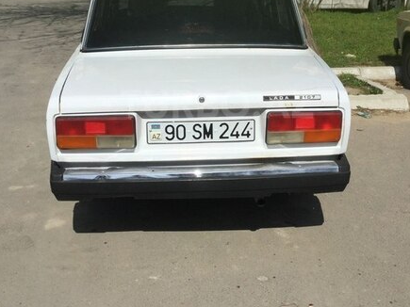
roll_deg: -0.2
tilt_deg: -21.6
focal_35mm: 47
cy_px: 104
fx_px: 557
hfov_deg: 40.4
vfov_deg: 30.7
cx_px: 217
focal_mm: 3.3
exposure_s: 1/2809
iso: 25
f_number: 2.4
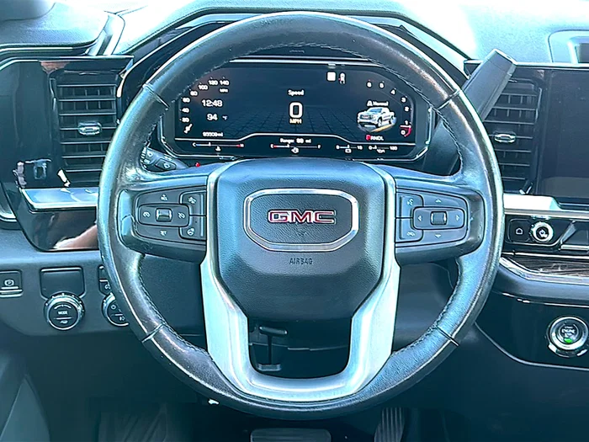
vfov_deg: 30.3
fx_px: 817
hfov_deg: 39.7
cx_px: 294
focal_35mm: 48
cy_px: 221
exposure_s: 1/48
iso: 64
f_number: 1.78
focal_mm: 6.86
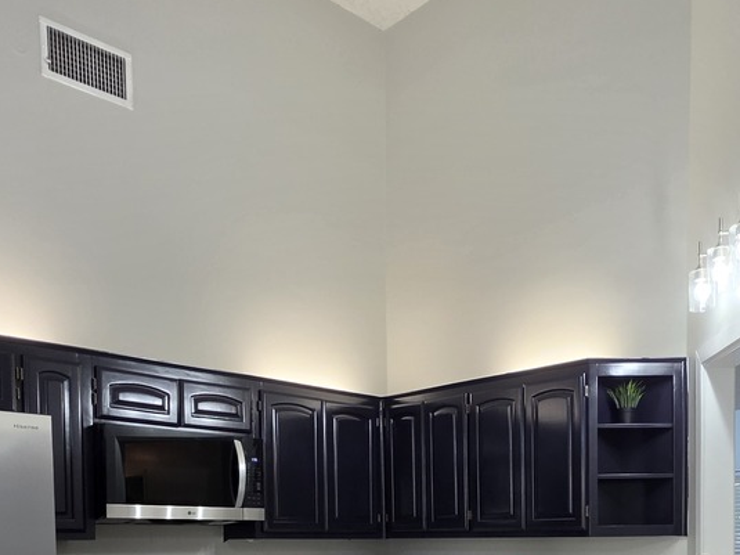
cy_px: 561
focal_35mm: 35
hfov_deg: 51.9
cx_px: 474
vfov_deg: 36.4
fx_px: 748
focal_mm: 2.2
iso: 160
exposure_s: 1/120
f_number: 1.9
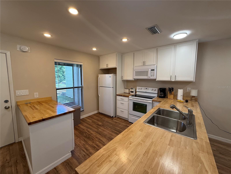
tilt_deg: -5.7
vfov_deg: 85.7
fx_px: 93
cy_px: 87
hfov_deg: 102.1
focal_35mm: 14
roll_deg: -0.1
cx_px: 116
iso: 160
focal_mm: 2.22
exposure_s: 1/120
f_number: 2.2
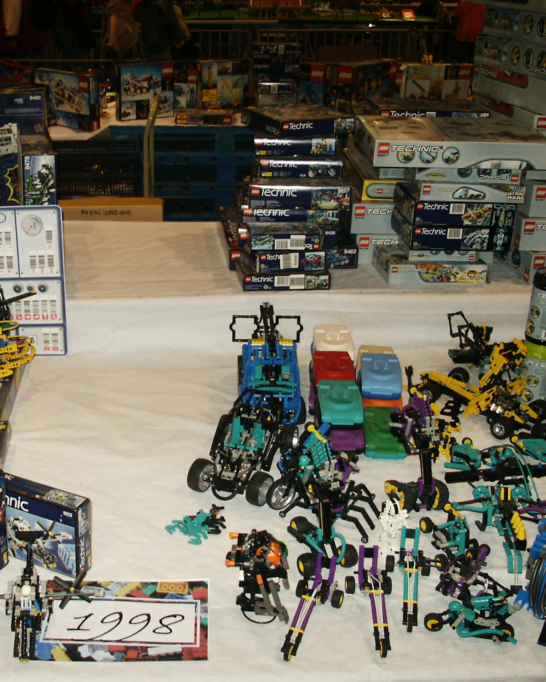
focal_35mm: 46
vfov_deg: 40.3
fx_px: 929
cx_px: 168
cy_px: 342
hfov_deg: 32.4
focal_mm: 7.18
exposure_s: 1/45
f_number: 3
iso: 200
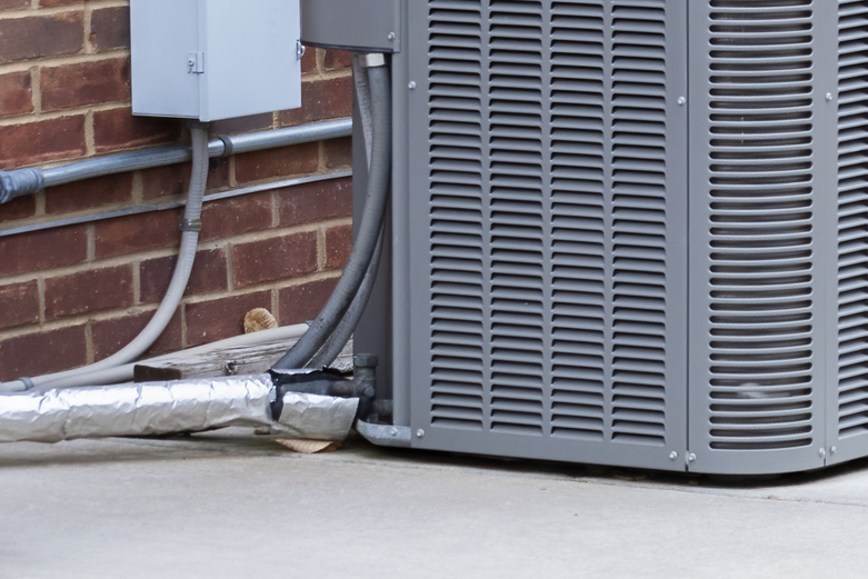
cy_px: -77
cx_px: 1162
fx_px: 8054
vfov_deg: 4.1
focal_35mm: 334
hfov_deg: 6.1
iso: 800
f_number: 8
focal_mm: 82
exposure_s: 1/250
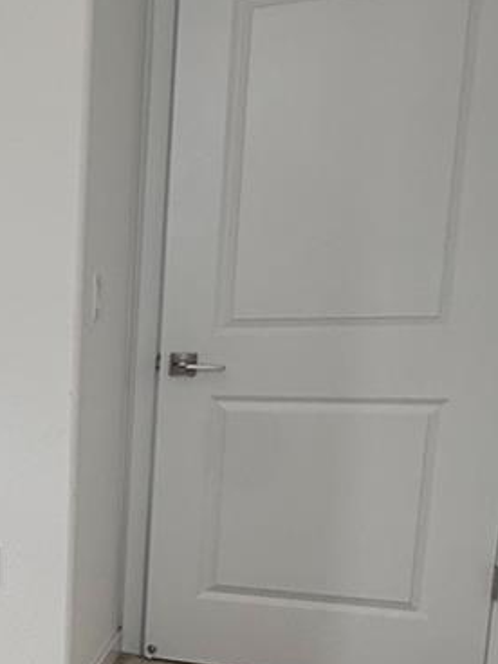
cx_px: -434
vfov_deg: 33.3
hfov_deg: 18.8
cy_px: 478
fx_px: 1093
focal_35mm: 57
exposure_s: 1/120
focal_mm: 2.22
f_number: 2.2
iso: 80
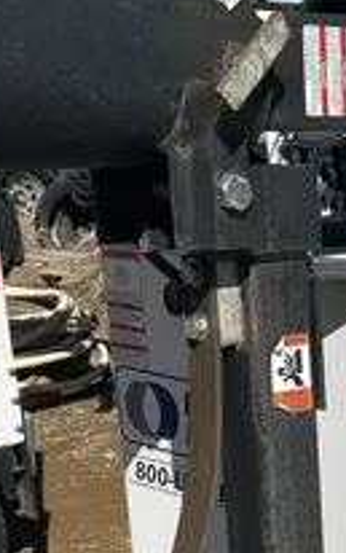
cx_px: 569
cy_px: 616
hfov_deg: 12.5
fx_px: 1477
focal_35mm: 98
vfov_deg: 20.2
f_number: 1.5
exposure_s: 1/9434
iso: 50
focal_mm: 5.7
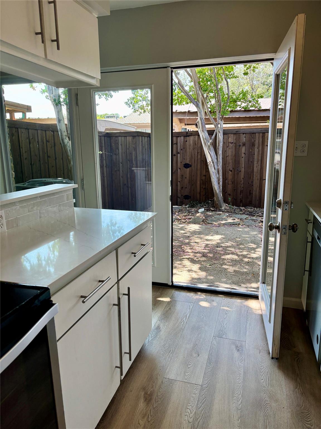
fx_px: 321
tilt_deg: -13.0
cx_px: 160
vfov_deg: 67.3
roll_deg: -0.3
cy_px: 214
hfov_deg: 53.1
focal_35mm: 26
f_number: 1.6
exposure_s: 1/154
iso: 64
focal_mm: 5.96
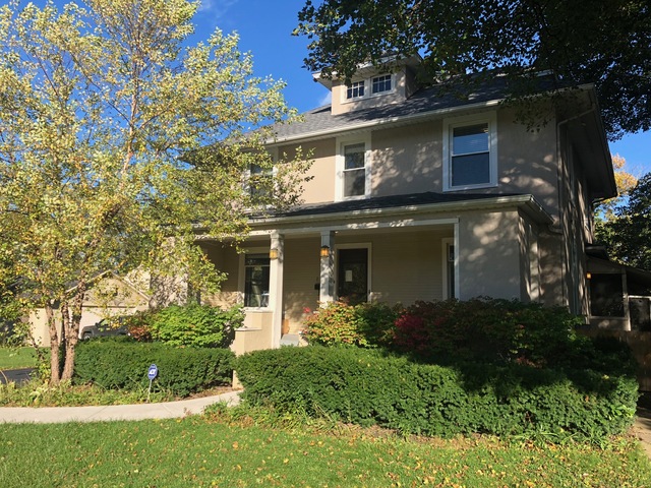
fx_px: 527
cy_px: 244
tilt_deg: +7.7
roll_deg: -1.5
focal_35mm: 28
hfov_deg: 63.4
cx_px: 326
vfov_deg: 49.7
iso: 20
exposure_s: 1/1171
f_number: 1.8
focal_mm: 4
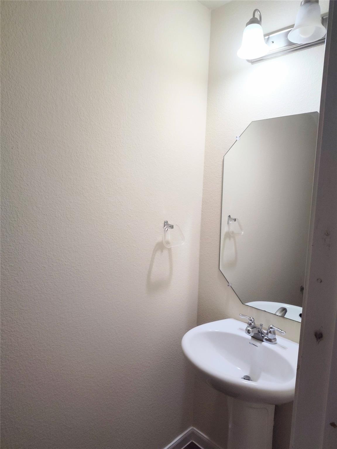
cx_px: 168
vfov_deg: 73.9
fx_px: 299
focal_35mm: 23
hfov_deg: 58.9
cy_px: 224
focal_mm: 5.56
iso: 572
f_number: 1.8
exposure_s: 1/120
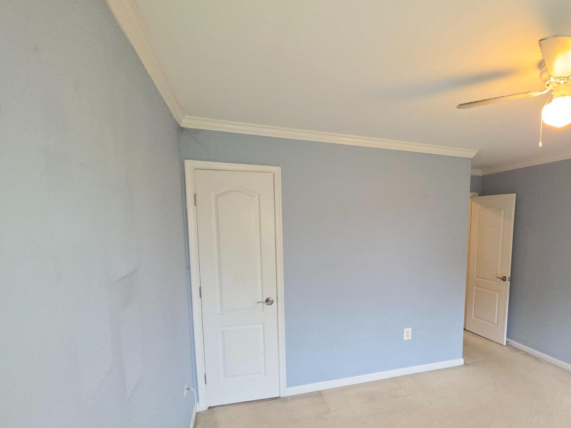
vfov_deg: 67.7
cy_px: 267
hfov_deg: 82.1
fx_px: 313
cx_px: 376
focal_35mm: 19
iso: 200
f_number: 1.9
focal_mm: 2.2
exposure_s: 1/60
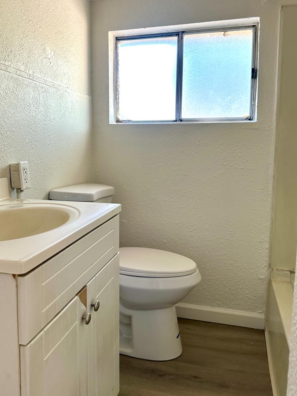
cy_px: 176
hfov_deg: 46.6
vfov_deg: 59.8
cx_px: 125
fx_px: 343
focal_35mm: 30
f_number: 1.78
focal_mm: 6.86
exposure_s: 1/139
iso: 100
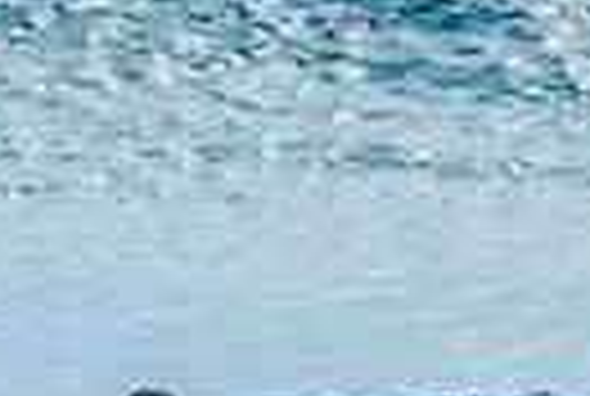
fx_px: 39916
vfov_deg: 0.6
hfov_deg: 0.8
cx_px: 1374
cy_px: 853
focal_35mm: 2430
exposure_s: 1/2000
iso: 500
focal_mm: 400
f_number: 11
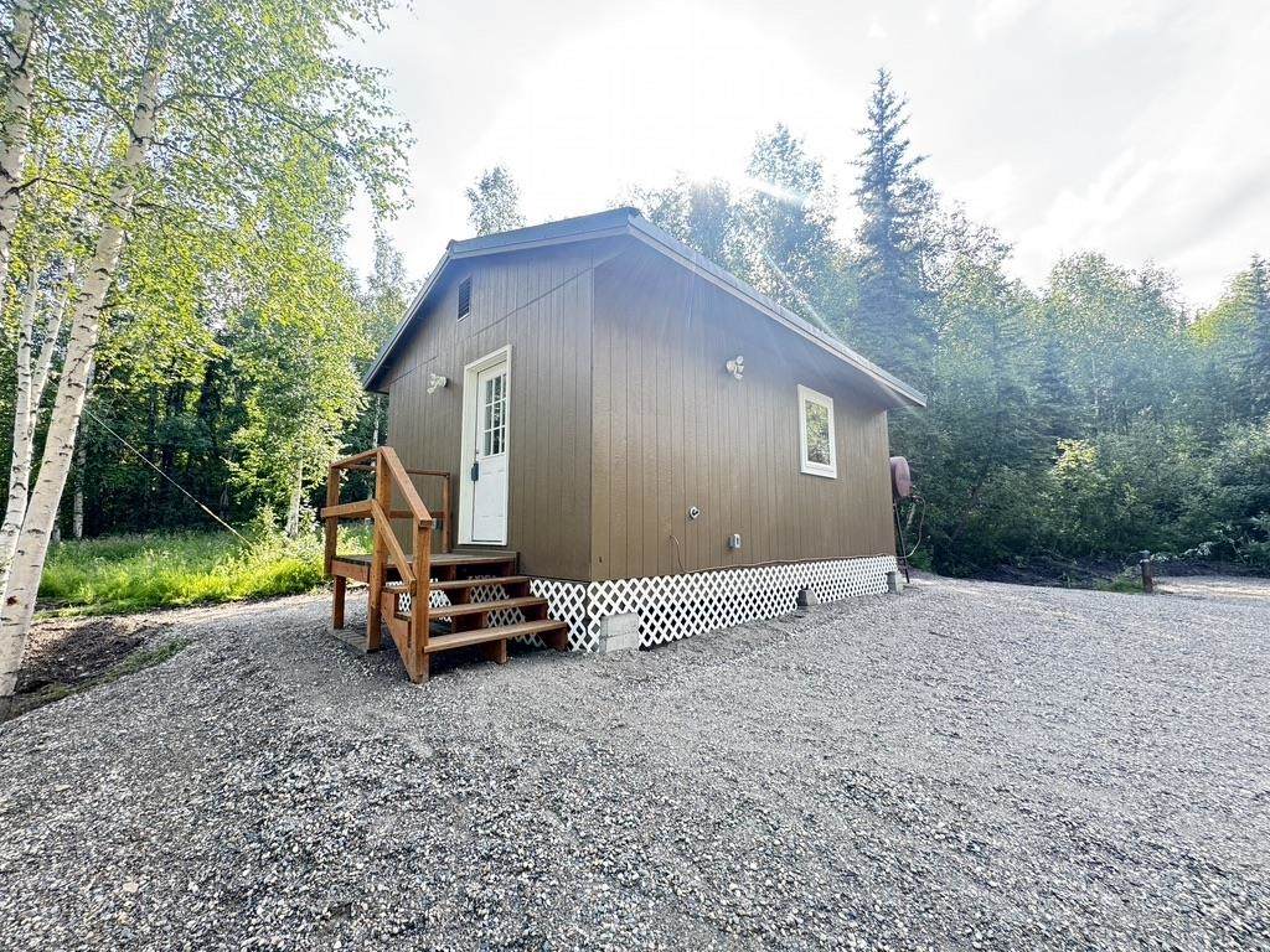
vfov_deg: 85.7
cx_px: 635
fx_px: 514
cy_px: 476
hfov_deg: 102.1
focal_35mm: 14
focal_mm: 2.22
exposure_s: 1/99
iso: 64
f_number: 2.2
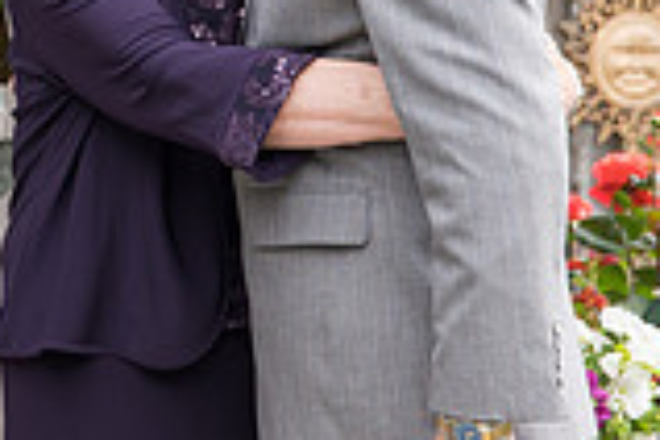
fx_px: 4345
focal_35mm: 237
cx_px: -212
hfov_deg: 8.6
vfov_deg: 5.8
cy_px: -152
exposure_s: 1/500
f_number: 5
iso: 400
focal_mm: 65
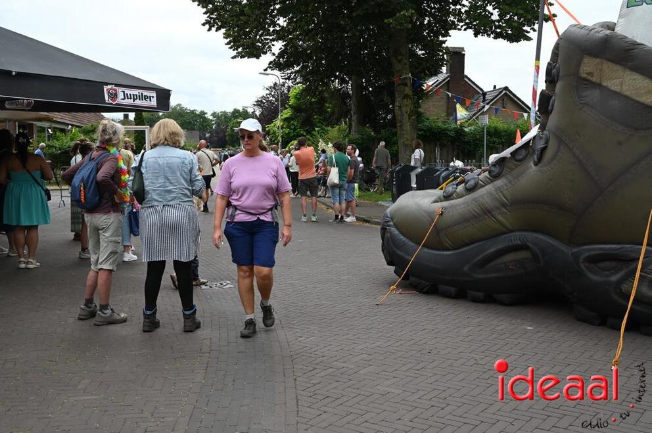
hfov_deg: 48.5
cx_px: 326
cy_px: 216
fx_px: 724
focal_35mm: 40
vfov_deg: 33.3
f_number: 10
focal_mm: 40
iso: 400
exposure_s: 1/400
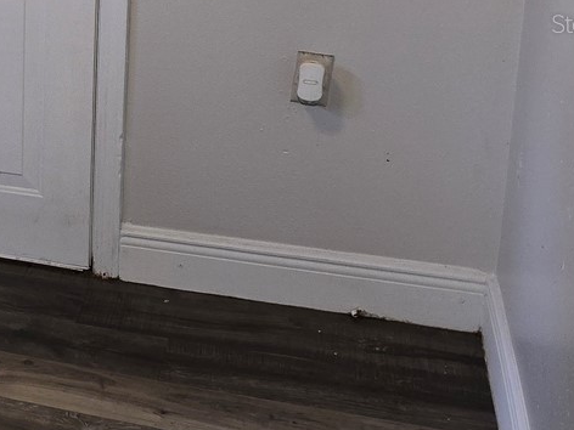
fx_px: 1293
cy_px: 23
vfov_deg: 18.5
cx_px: -306
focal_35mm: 78
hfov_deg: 20.9
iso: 100
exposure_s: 1/40
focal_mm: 6.3
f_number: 1.7
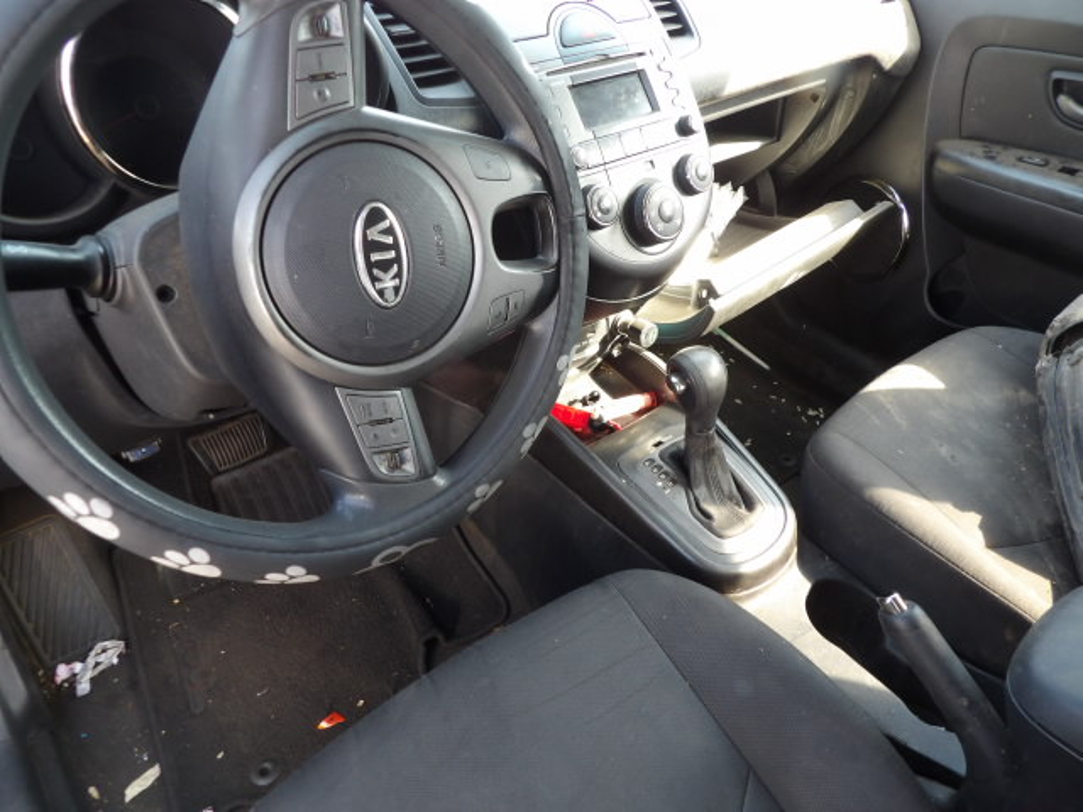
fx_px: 751
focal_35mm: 24
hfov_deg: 71.6
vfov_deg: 56.8
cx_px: 542
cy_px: 406
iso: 119
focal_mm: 4.3
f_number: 3.2
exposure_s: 1/33
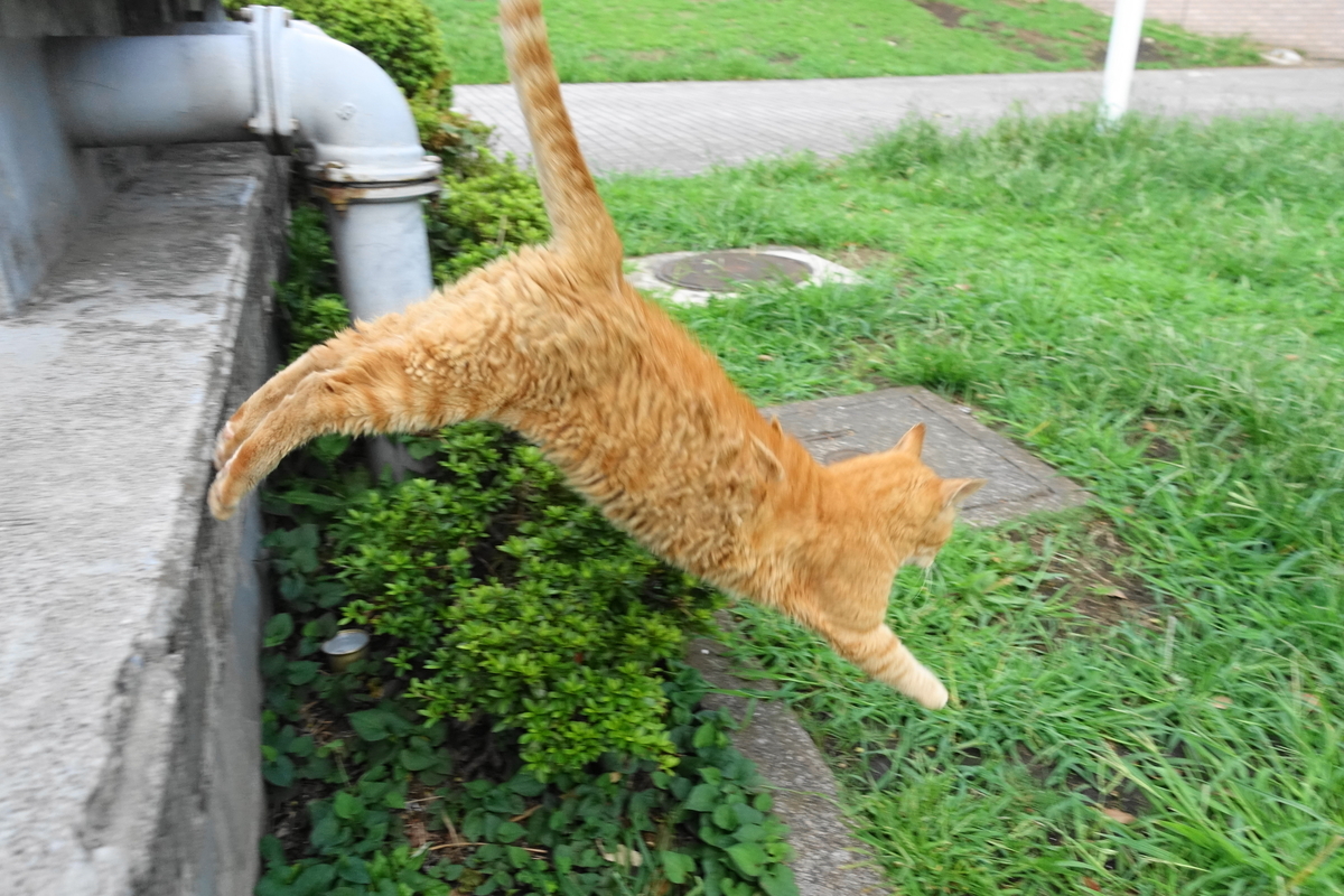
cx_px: 672
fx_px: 896
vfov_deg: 53.1
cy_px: 448
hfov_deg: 73.7
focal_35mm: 24
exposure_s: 1/250
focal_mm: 8.8
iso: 800
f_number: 2.8
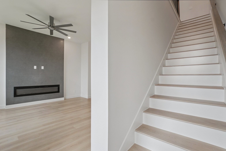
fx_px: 94
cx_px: 113
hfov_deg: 100.4
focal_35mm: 15
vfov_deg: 77.3
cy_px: 76
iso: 400
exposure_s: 1/60
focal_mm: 10
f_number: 8
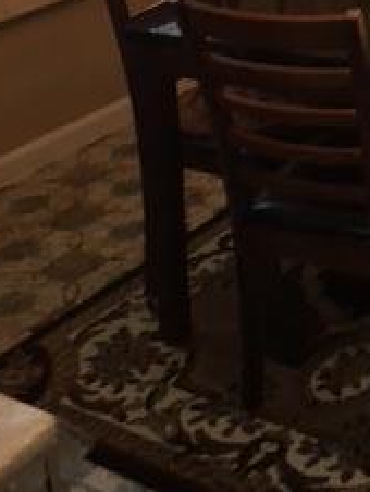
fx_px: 1166
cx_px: 492
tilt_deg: -6.7
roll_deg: -1.2
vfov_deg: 21.1
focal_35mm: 82
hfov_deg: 16.9
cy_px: -187
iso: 80
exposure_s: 1/30
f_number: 2.2
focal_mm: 4.15
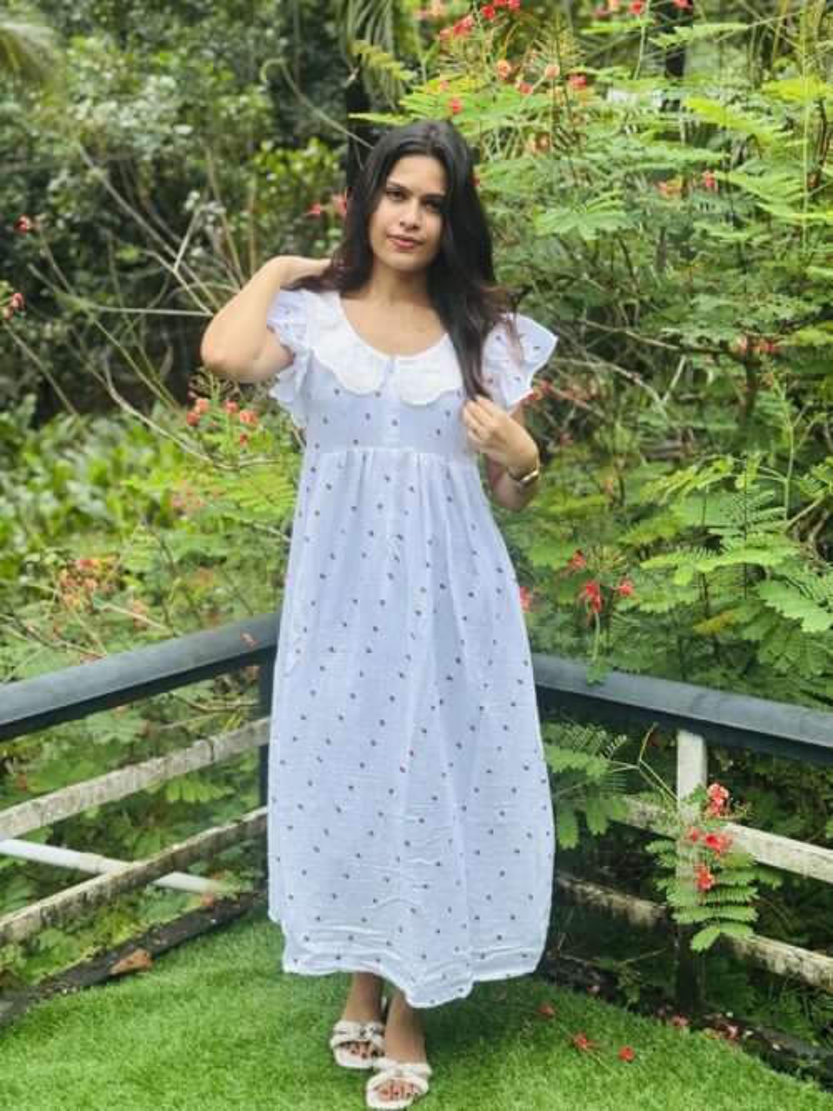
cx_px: 416
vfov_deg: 39.7
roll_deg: +0.1
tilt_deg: -13.0
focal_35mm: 48
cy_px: 556
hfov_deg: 30.3
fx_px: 1541
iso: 64
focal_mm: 6.76
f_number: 1.78
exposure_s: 1/1770
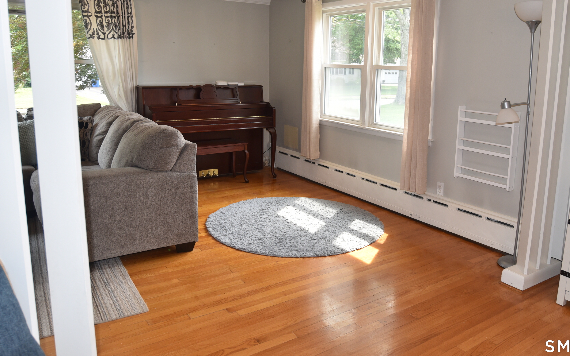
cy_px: 141
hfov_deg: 64.4
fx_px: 451
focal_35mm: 29
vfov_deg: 42.9
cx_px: 318
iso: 800
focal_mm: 25
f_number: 5
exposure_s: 1/200
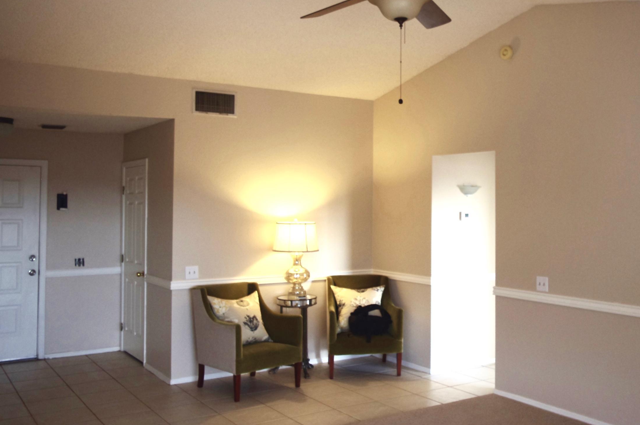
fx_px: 657
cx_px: 391
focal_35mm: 37
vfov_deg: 35.8
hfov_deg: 51.5
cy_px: 195
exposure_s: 1/80
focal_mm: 18
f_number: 3.5
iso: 400
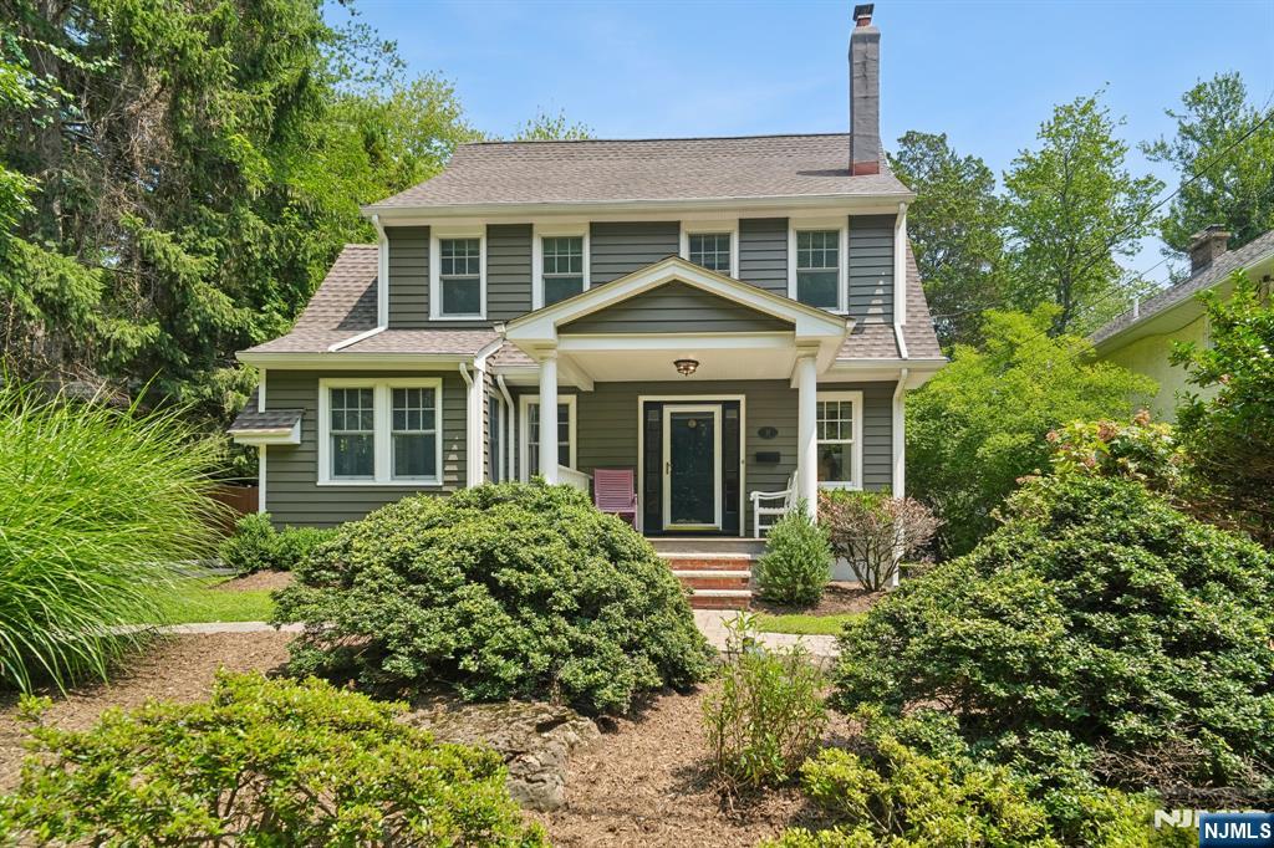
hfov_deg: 96.8
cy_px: 424
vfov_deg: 73.7
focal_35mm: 16
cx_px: 637
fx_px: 566
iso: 400
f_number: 8
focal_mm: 16
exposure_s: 1/250
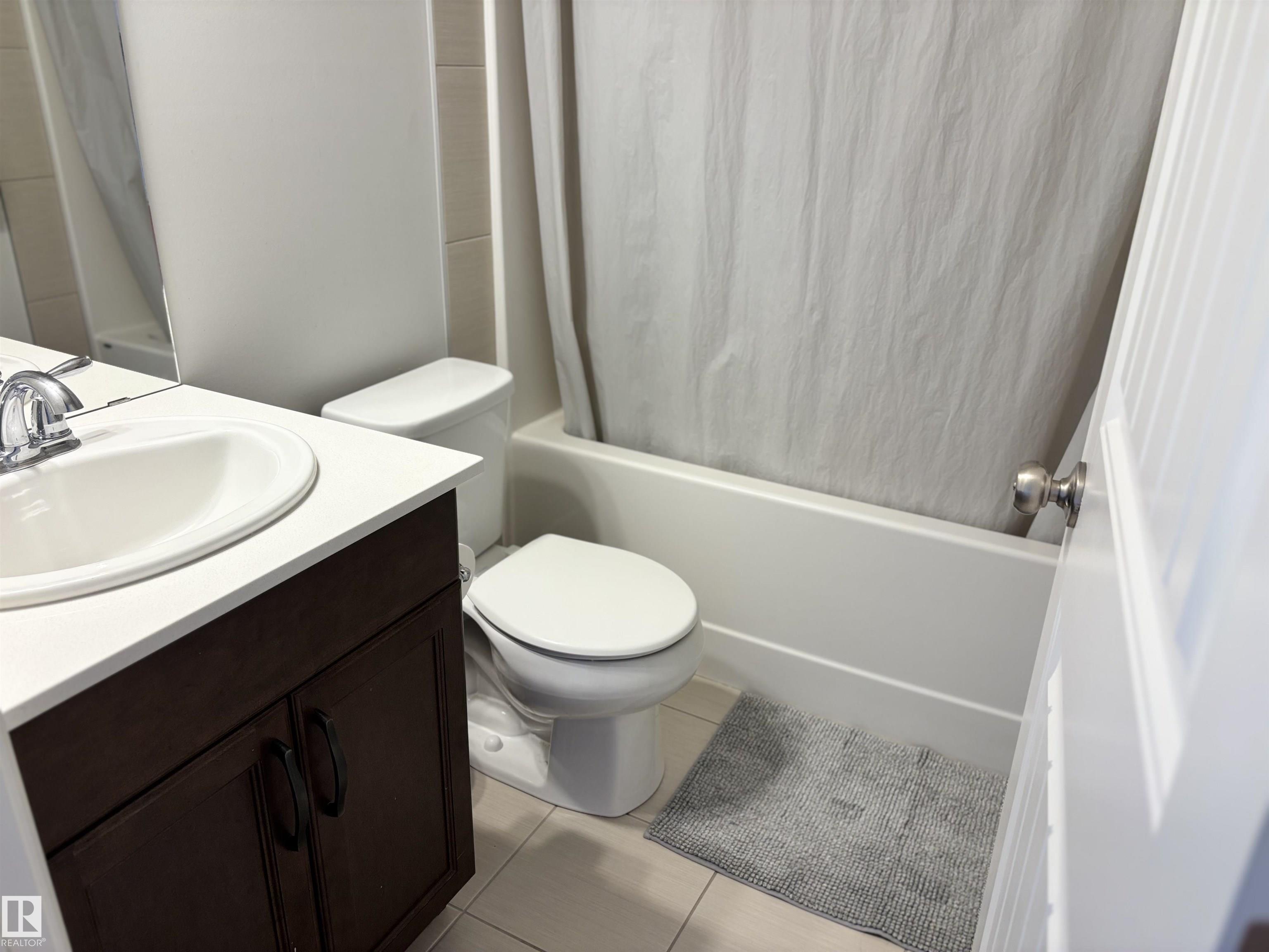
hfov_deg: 67.3
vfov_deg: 53.1
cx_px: 634
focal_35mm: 26
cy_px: 476
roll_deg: -1.9
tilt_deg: -23.2
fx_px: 953
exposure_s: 1/60
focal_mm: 5.96
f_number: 1.6
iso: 80
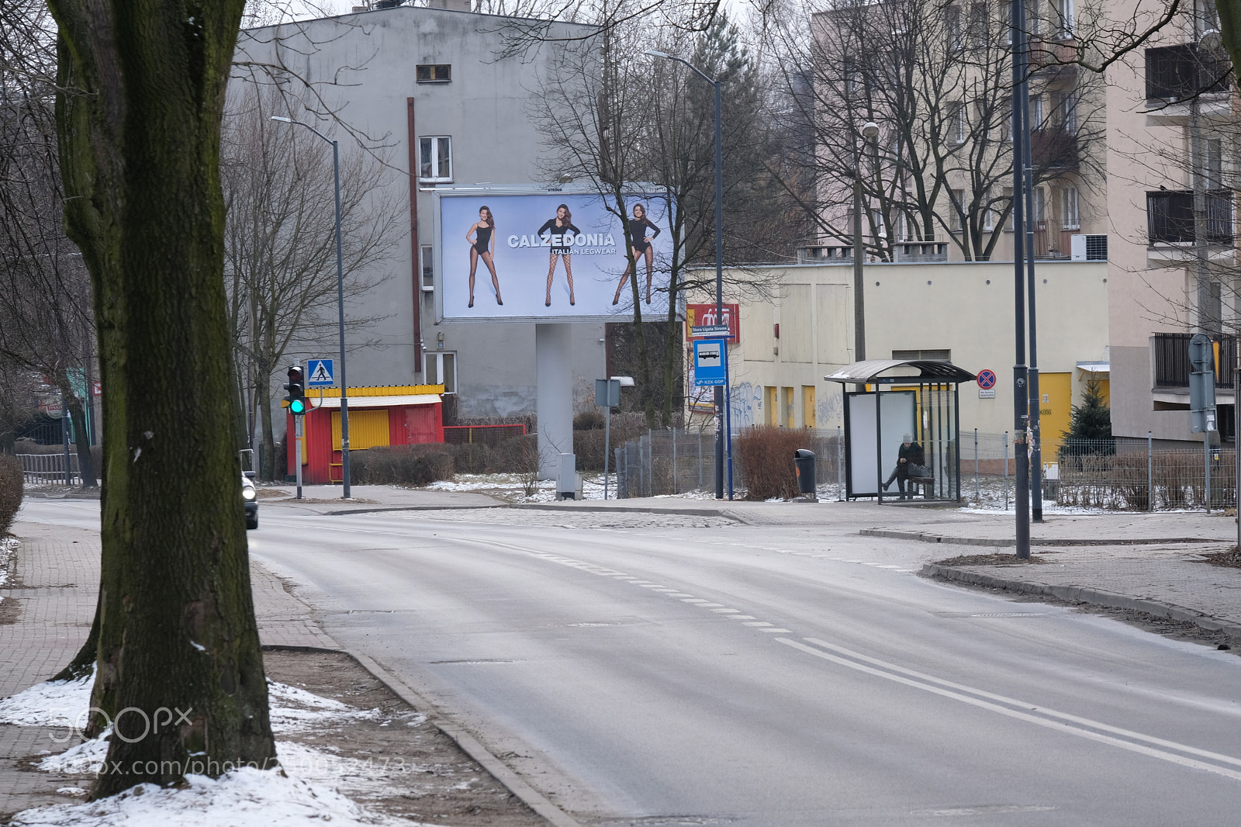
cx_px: 620
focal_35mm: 212
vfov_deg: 6.5
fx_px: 7306
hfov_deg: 9.7
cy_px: 414
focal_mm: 141.3
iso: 400
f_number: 11
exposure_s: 1/70
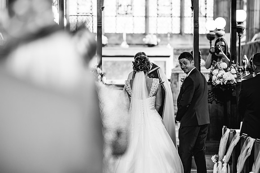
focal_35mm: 139
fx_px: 1004
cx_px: 130
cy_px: 86
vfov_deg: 9.9
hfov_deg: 14.8
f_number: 2.5
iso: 800
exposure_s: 1/160
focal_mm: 135
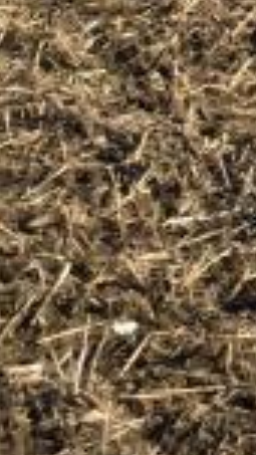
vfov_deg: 8.9
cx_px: 572
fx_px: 2762
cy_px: -461
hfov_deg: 5.2
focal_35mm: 229
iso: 25
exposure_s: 1/1431
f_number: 2.4
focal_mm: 3.3
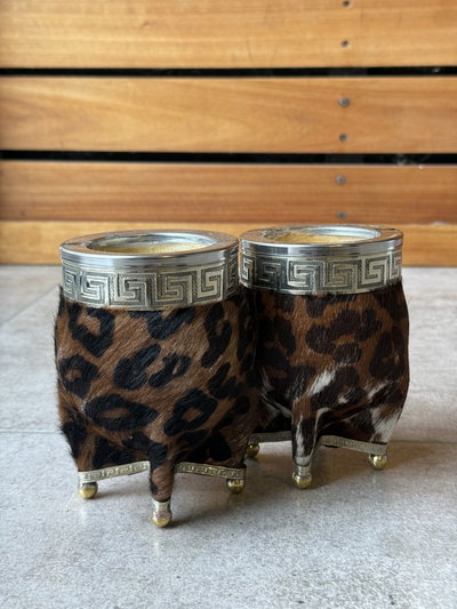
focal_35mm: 48
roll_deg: -0.3
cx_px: 228
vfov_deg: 39.6
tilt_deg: -13.2
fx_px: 845
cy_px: 304
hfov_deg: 30.3
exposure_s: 1/50
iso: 125
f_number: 1.78
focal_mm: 6.76
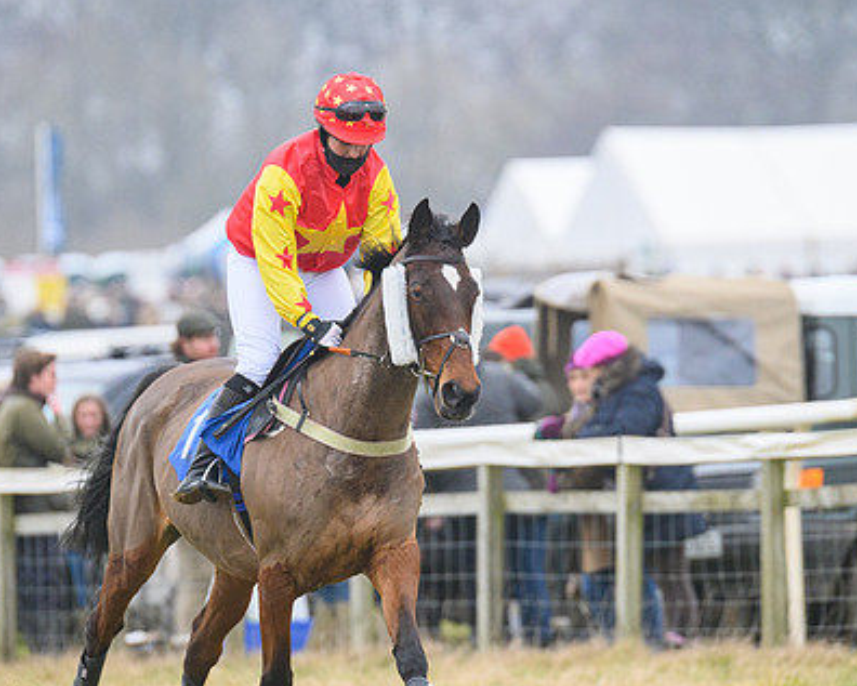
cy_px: 310
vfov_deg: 2.6
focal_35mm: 585
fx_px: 14842
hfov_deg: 3.3
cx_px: 338
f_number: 5
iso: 1250
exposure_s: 1/1000
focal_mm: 300
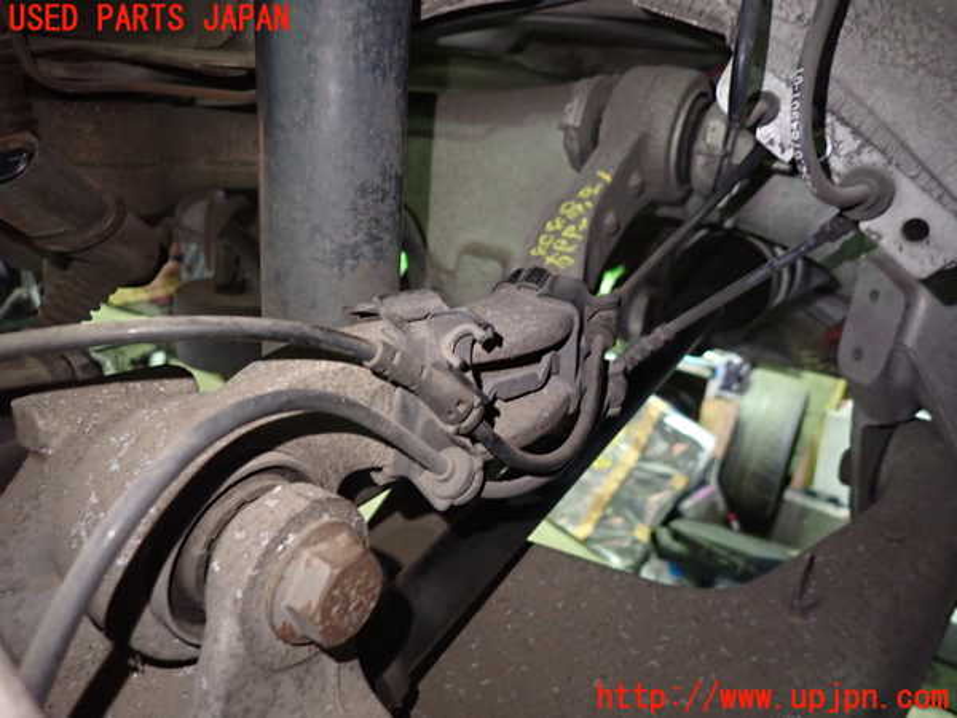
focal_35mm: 25
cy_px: 359
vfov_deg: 54.9
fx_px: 691
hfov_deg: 69.4
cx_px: 478
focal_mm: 4.5
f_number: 2
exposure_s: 1/30
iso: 800
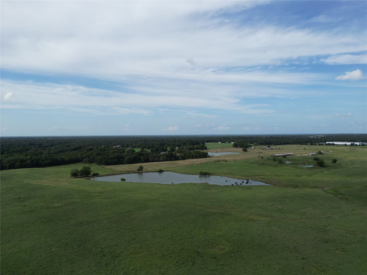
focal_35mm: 24
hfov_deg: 71.6
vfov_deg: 56.8
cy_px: 138
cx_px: 184
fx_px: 254
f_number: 1.7
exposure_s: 1/3000
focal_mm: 6.72
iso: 100
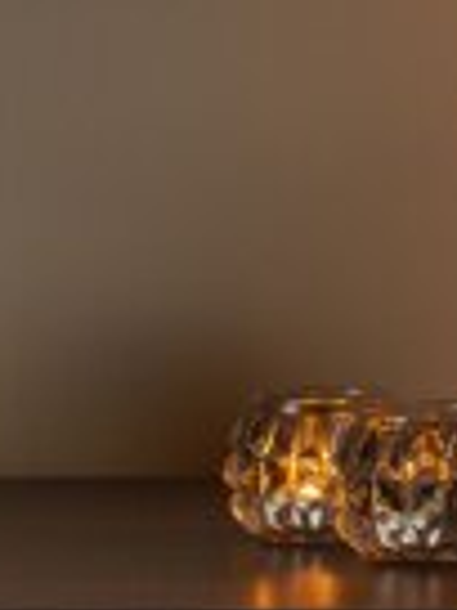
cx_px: 775
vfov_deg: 9.3
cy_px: 148
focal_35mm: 212
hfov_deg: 6.9
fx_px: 3732
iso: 400
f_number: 13
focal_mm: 50
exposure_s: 1/13
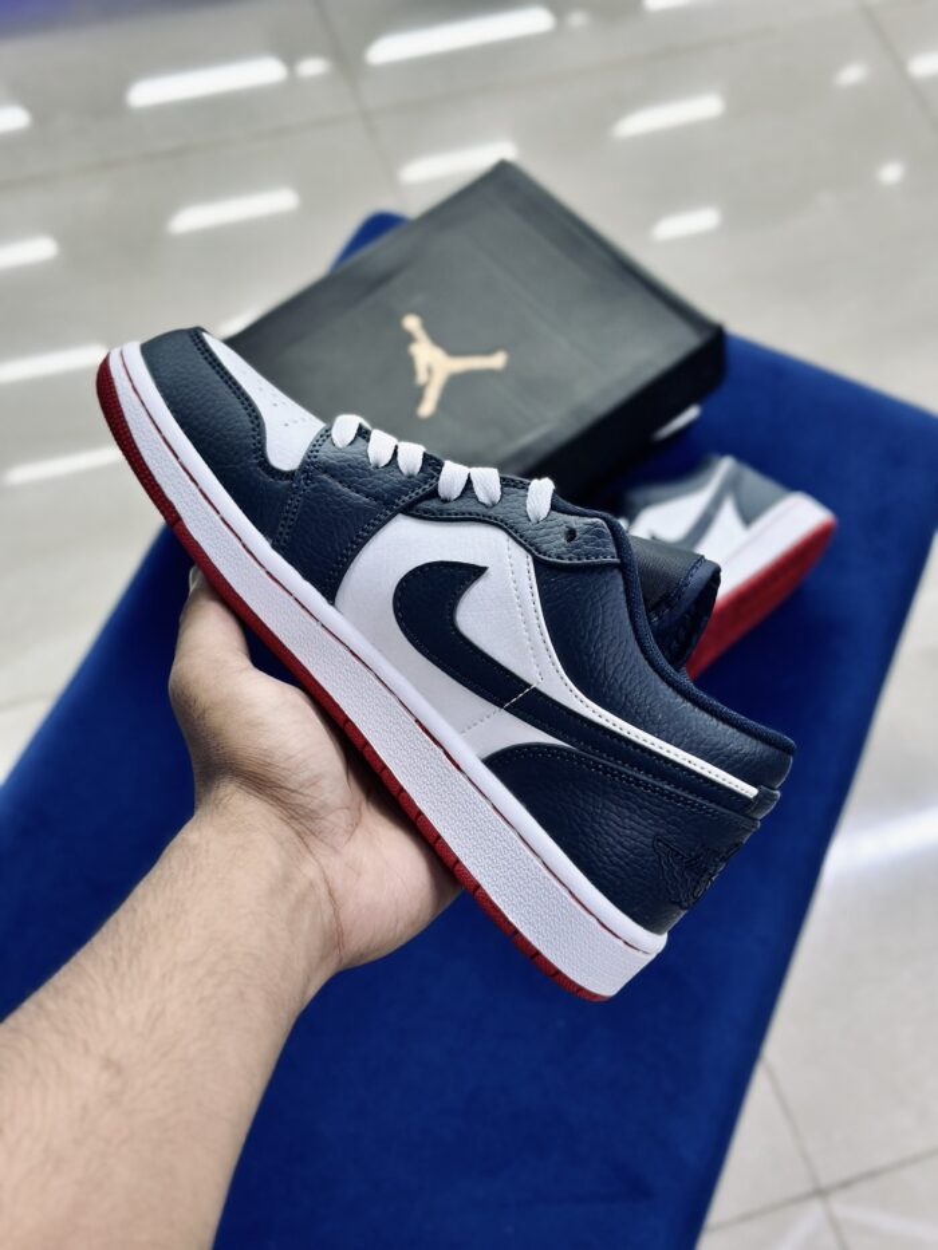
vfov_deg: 39.7
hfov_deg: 30.3
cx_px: 469
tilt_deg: -60.0
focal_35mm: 48
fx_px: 1734
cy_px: 625
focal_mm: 6.86
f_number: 1.78
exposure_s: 1/100
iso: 100
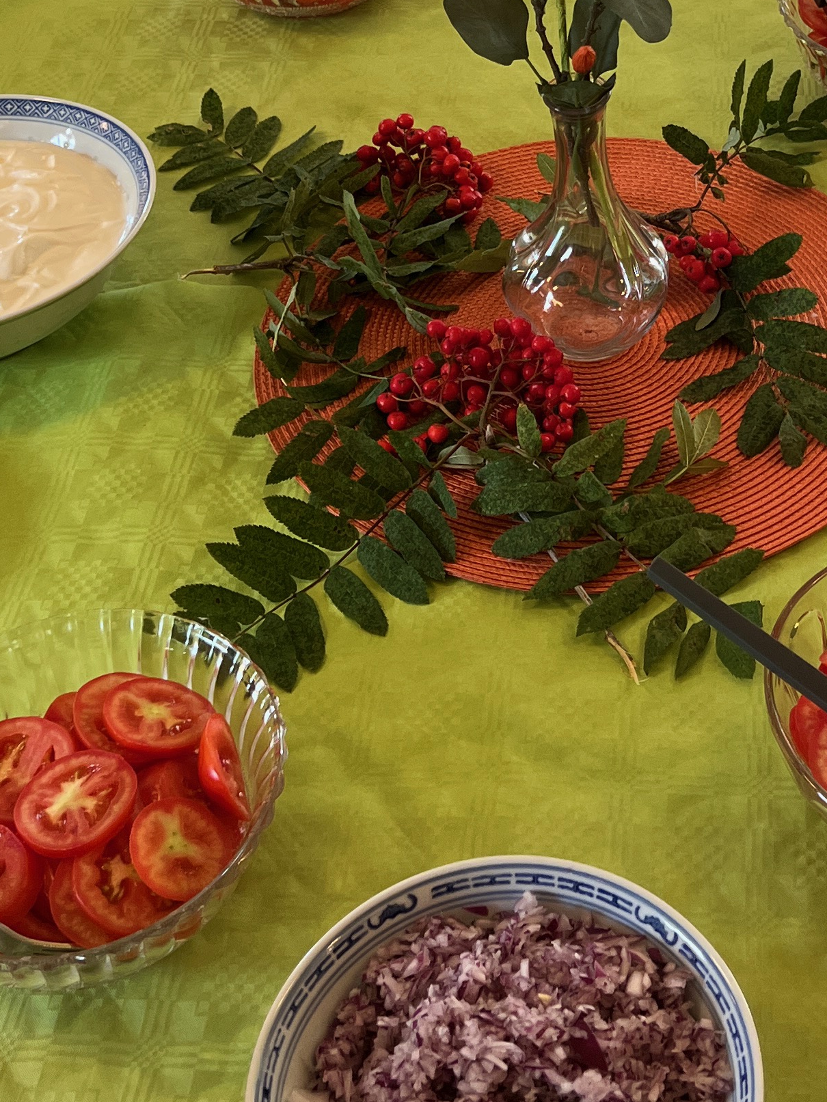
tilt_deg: -32.8
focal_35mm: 65
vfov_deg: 28.5
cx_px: 602
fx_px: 2070
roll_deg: +3.6
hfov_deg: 22.4
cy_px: 81
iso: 125
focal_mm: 5.7
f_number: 1.5
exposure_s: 1/100
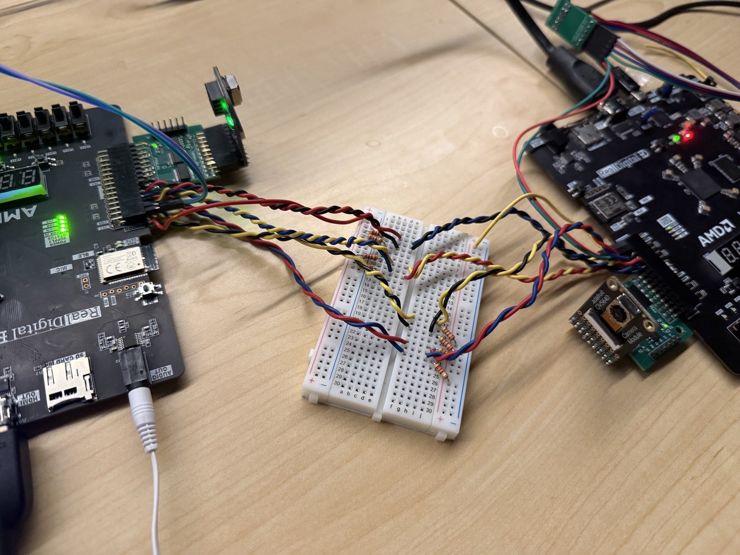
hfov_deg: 71.6
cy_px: 278
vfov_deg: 56.8
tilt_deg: -58.1
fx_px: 513
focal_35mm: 24
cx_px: 370
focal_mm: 6.76
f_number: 1.78
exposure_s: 1/60
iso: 500
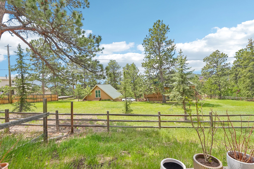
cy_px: 84
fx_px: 106
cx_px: 127
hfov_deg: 100.4
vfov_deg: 77.3
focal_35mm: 15
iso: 800
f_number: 8
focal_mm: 10
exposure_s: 1/640
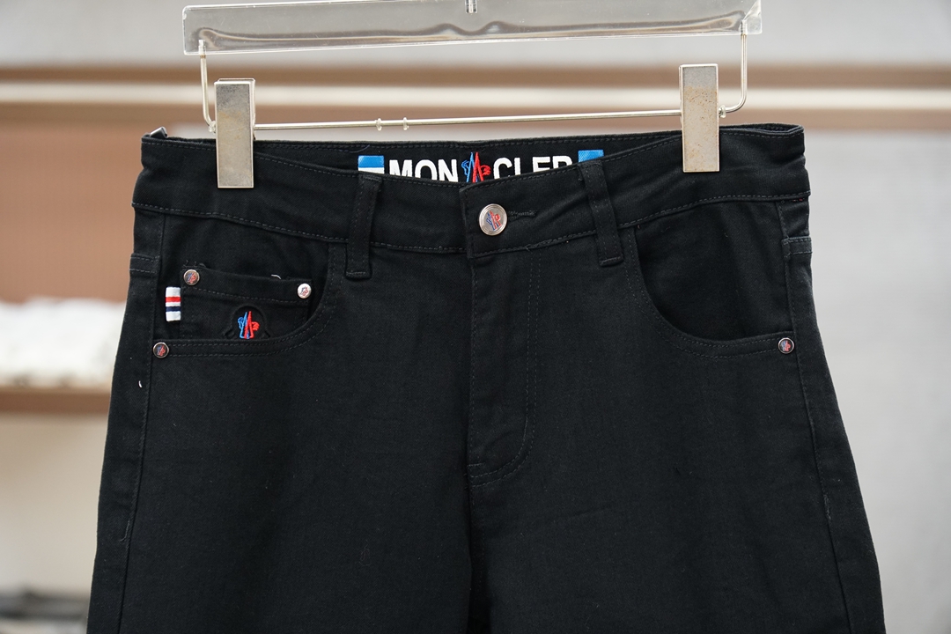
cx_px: 476
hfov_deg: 19.5
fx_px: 2774
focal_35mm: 105
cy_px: 317
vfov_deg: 13.0
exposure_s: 1/125
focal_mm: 70
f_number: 3.5
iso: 800
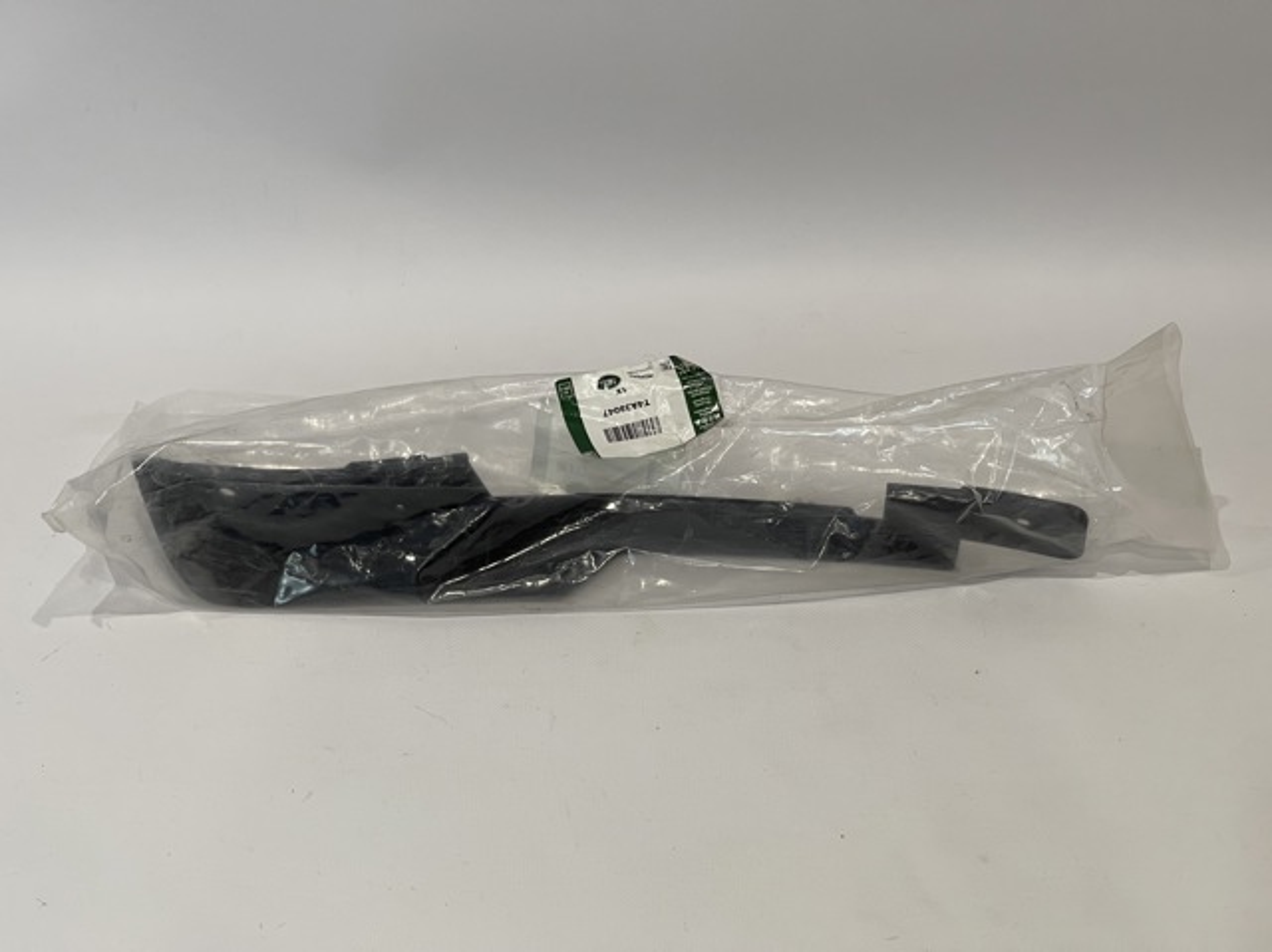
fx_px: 2350
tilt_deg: -35.0
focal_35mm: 64
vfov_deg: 22.9
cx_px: 636
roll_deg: +1.4
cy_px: 476
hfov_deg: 30.3
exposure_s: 1/100
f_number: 2.2
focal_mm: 7.5
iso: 160
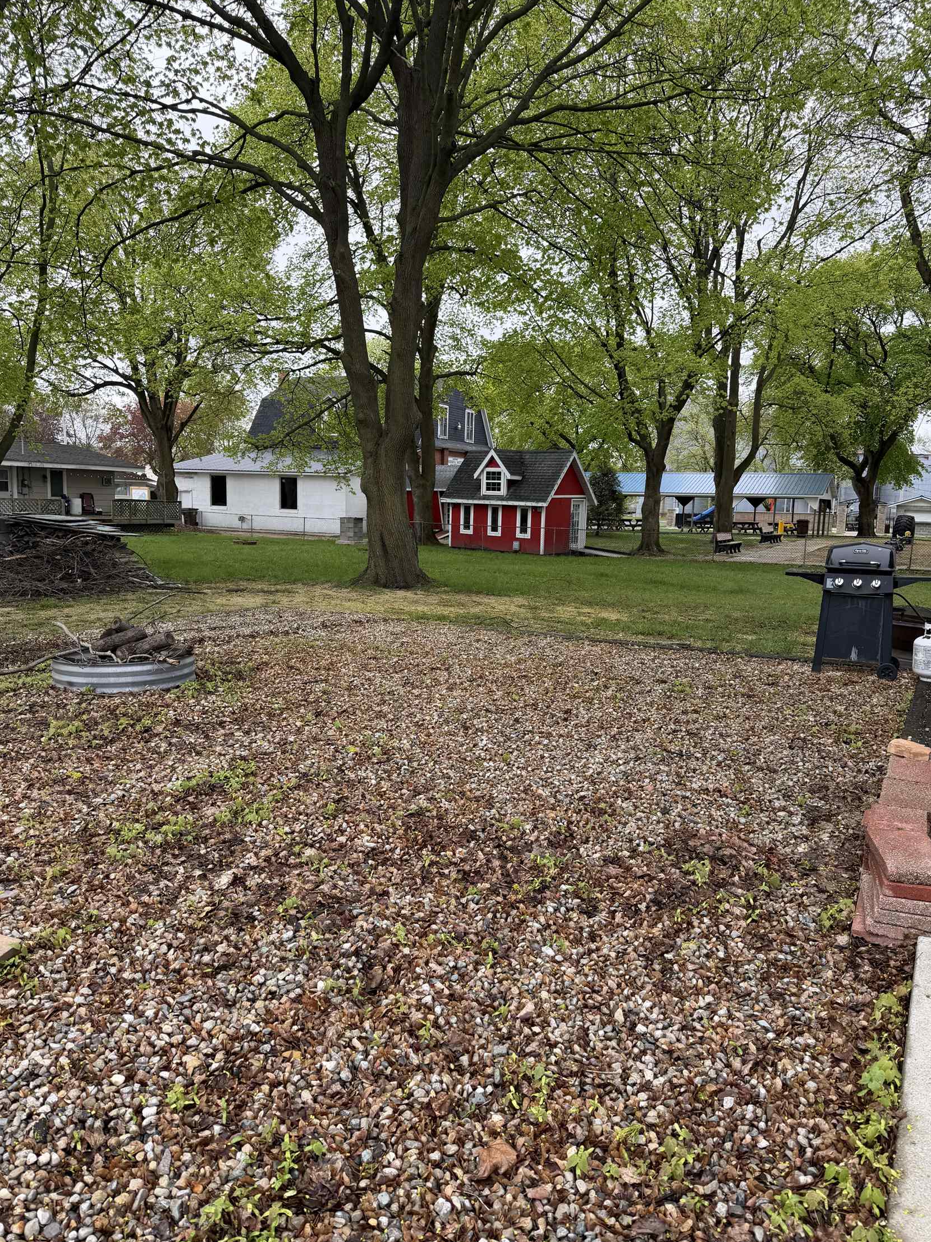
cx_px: 475
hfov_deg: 54.9
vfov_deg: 69.4
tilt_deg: -8.2
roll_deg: -1.7
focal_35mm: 25
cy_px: 622
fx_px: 897
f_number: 1.78
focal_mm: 6.76
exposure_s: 1/796
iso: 80
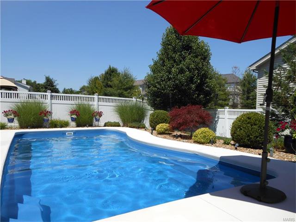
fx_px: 214
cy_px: 111
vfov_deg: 54.9
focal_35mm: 25
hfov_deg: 69.4
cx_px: 148
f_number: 3.2
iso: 80
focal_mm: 4.5
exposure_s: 1/1250
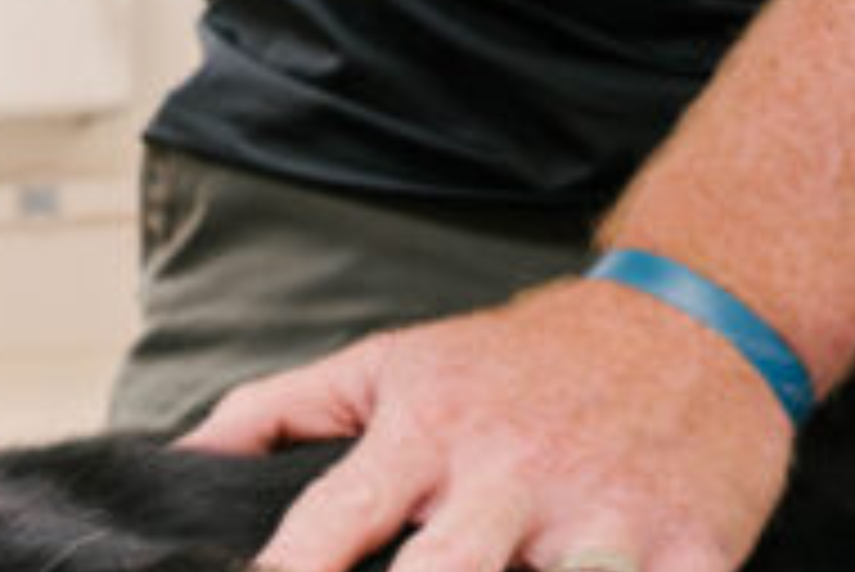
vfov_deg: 11.2
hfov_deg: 13.9
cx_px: -1004
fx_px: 2801
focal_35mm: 118
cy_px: 858
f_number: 2.8
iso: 800
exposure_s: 1/100
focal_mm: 14.6
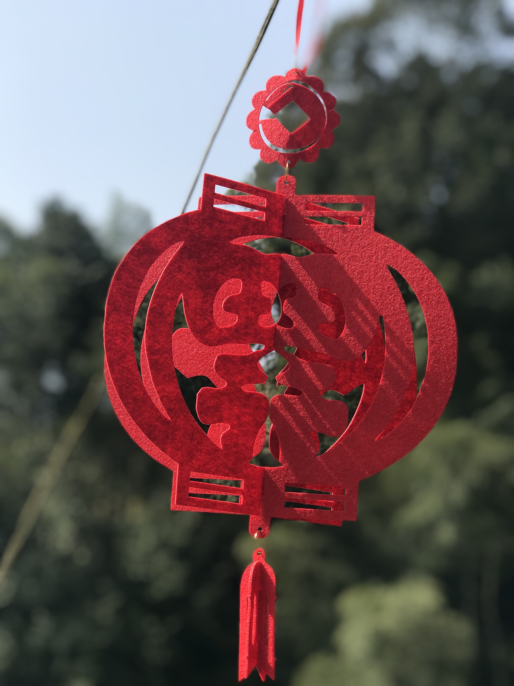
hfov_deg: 25.7
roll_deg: -4.4
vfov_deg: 33.8
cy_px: 343
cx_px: 257
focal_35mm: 57
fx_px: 1129
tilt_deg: +16.6
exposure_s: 1/679
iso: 20
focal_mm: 6.6
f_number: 2.8
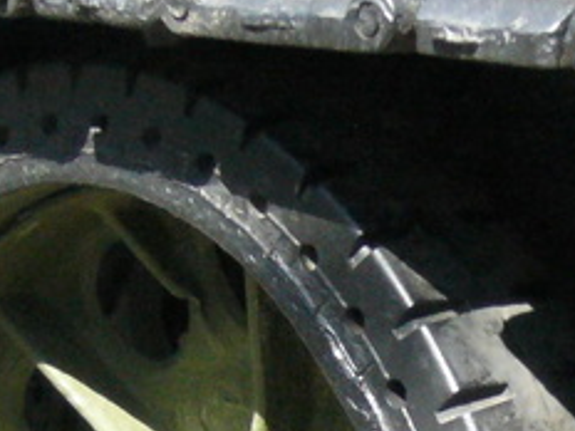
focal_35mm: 205
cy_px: 597
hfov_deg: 9.6
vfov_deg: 7.2
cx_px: 404
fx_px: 3405
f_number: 3.7
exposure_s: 1/800
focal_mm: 10
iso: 400
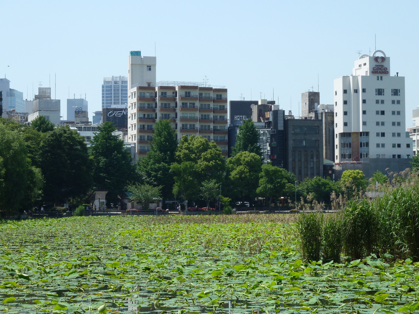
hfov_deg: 20.4
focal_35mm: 96
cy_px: 157
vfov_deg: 15.4
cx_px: 210
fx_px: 1162
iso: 80
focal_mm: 15.8
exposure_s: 1/400
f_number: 4.3
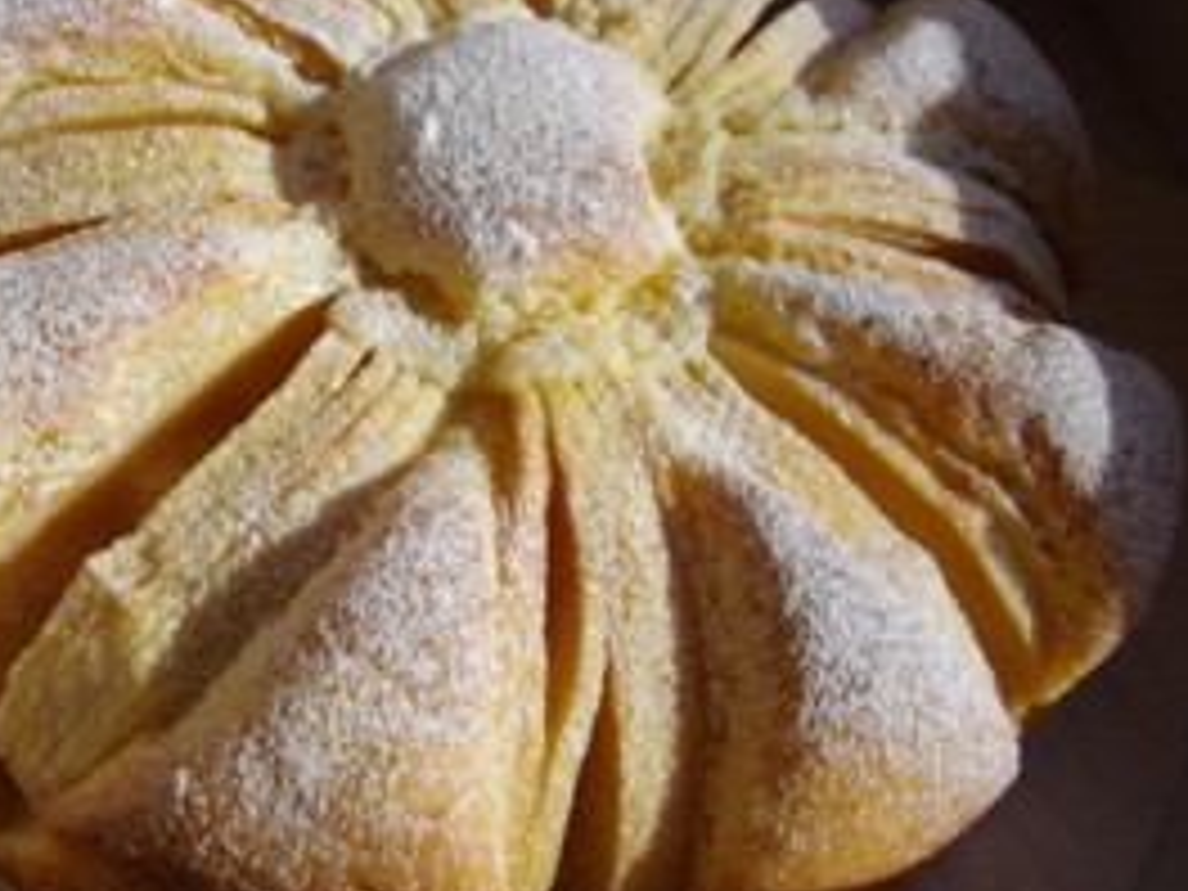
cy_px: 531
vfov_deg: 31.4
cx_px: 279
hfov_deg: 40.0
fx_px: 1579
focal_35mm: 46
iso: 100
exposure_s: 1/1280
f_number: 3.2
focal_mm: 4.9
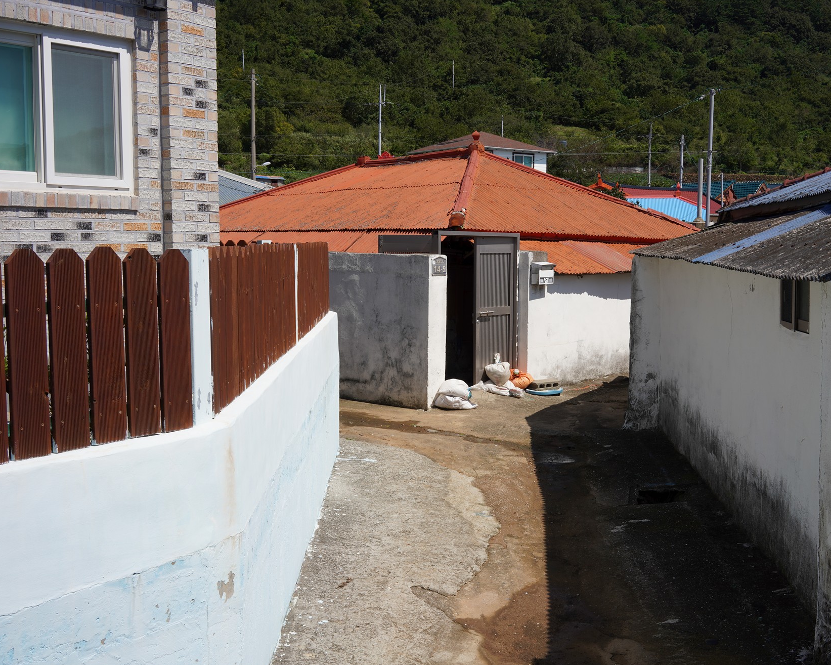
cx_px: 484
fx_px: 984
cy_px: 337
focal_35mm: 40
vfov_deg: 37.3
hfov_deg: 45.6
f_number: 14
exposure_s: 1/125
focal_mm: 35
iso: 100
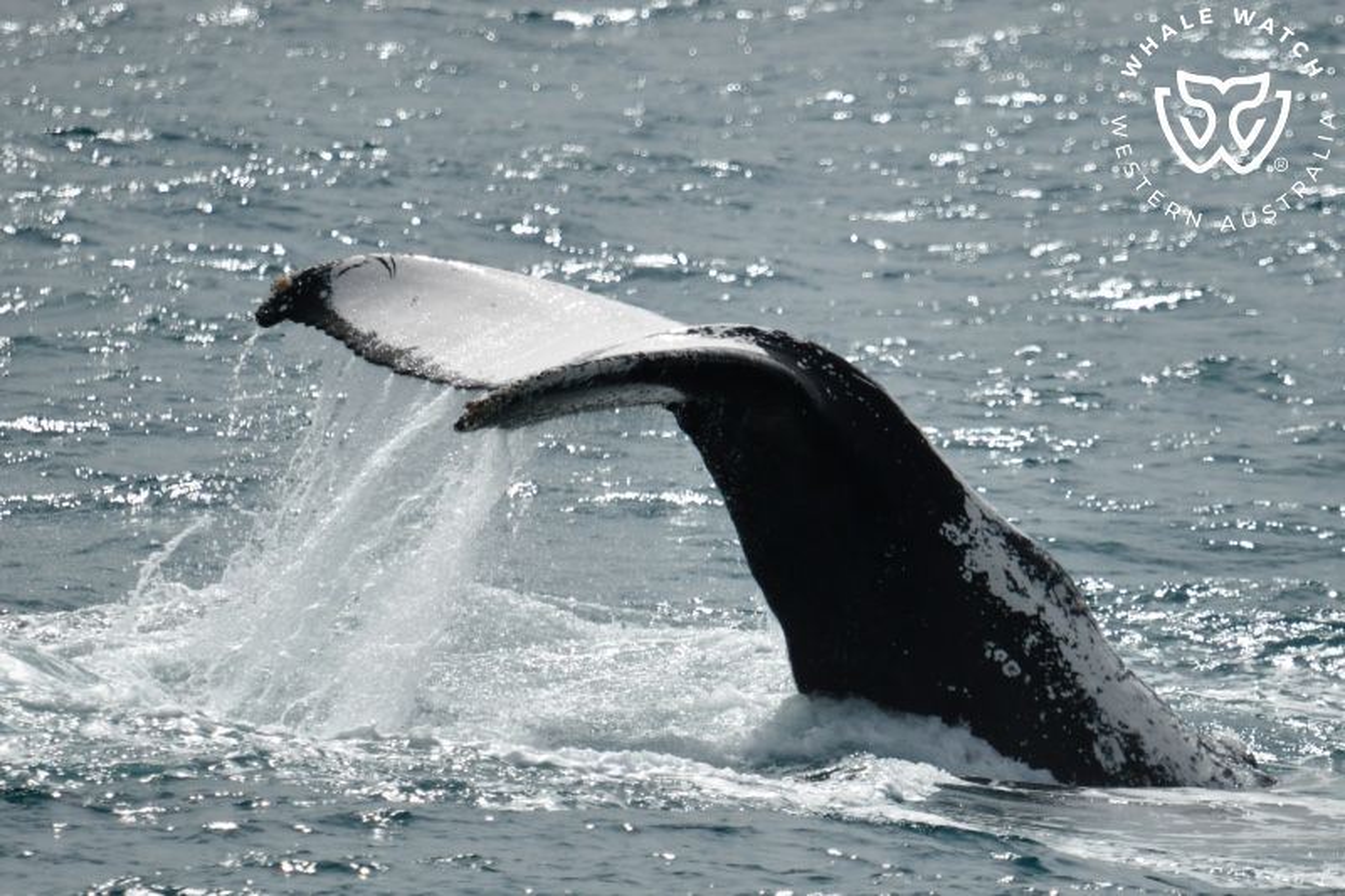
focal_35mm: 600
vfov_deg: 2.3
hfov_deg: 3.4
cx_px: 672
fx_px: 22411
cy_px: 448
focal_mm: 600
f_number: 6.3
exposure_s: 1/8000
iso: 450
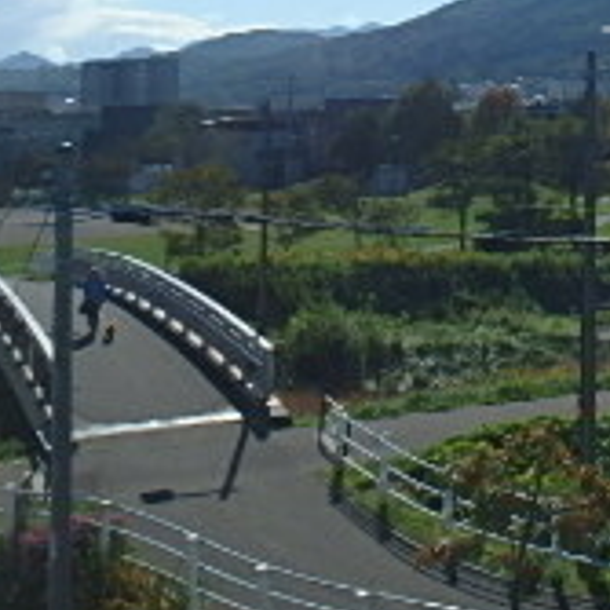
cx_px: 851
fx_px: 1416
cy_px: -11
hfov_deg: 21.4
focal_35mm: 71
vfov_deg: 23.2
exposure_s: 1/1000
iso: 125
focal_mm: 3.7
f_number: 6
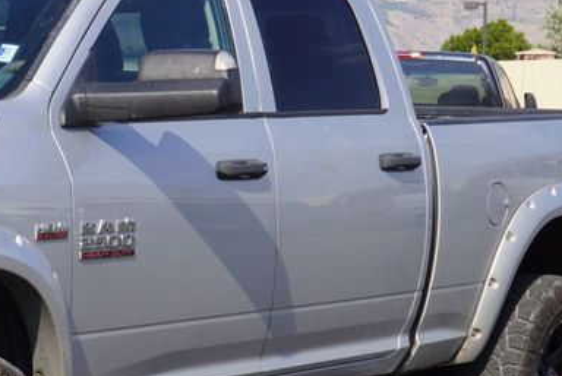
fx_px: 2126
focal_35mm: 136
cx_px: -42
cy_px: 298
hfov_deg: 14.7
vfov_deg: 10.1
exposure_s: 1/125
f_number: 11
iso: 100
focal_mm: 34
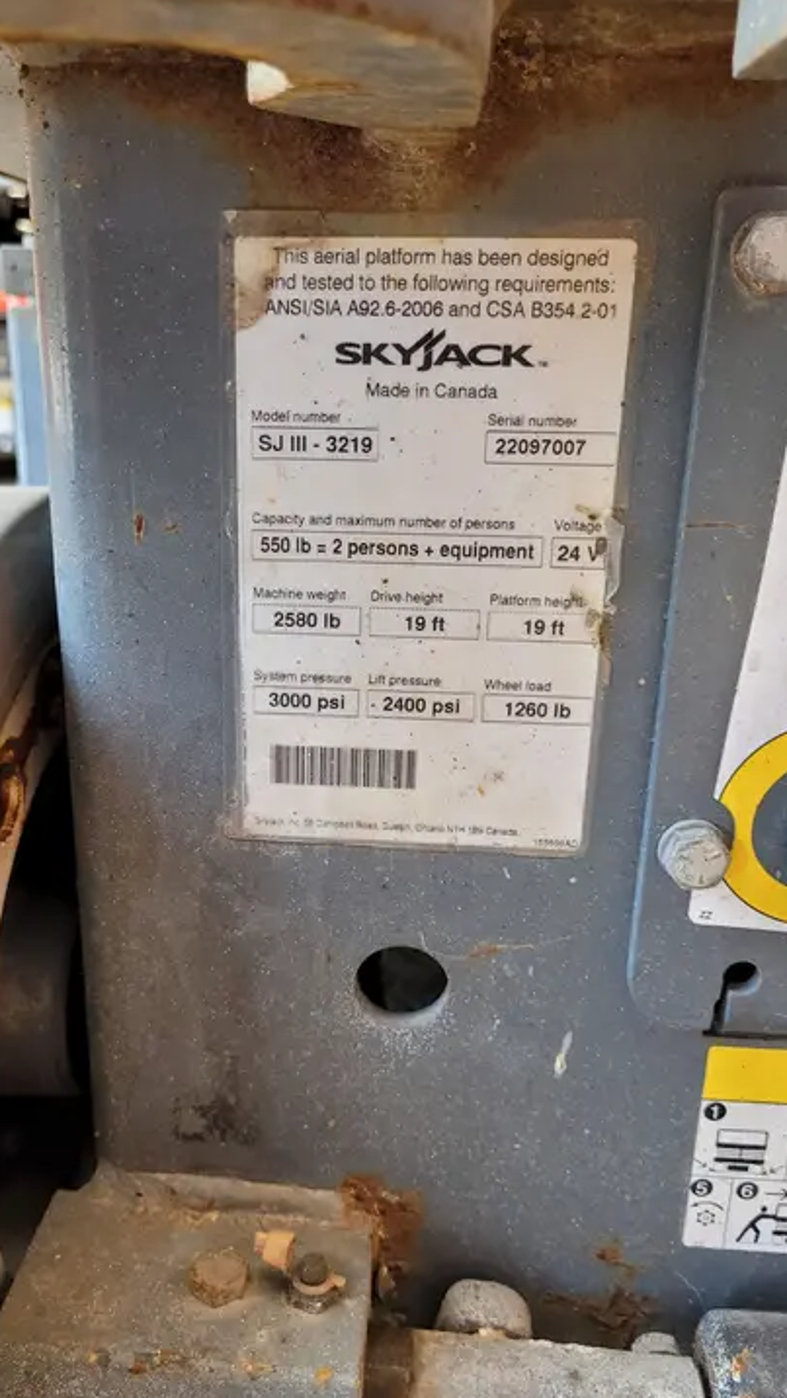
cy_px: 706
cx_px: 309
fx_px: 1075
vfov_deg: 66.1
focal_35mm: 29
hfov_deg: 40.0
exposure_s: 1/120
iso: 100
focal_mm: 5.4
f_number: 1.8
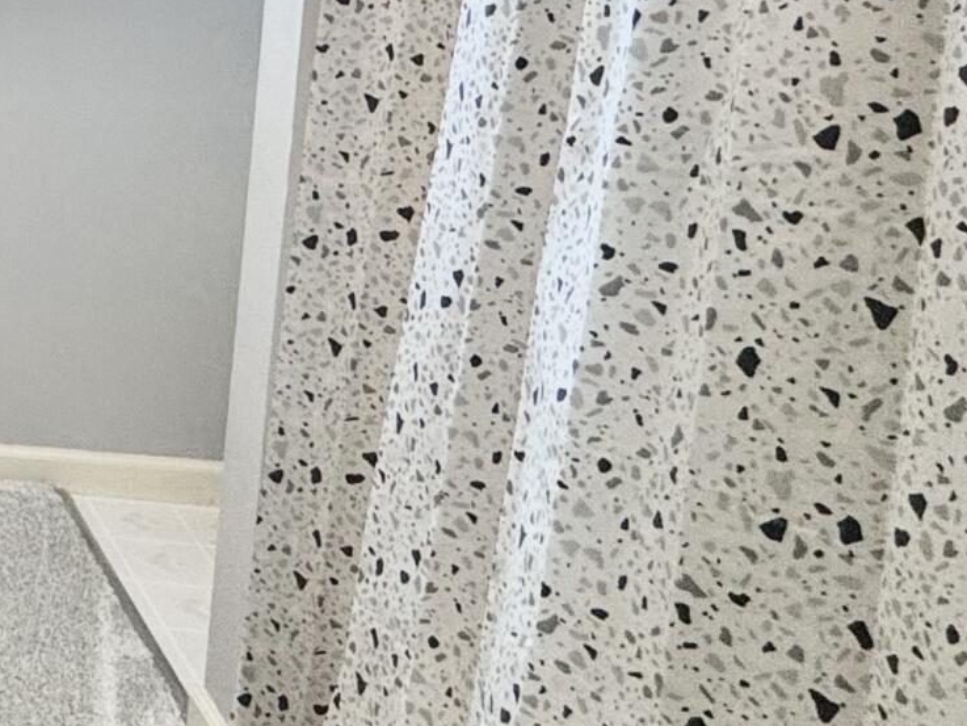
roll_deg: -0.8
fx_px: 1593
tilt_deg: -8.2
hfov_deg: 23.4
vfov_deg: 24.3
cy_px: -29
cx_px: -638
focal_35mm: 57
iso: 160
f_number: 2.2
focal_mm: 2.22
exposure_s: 1/120
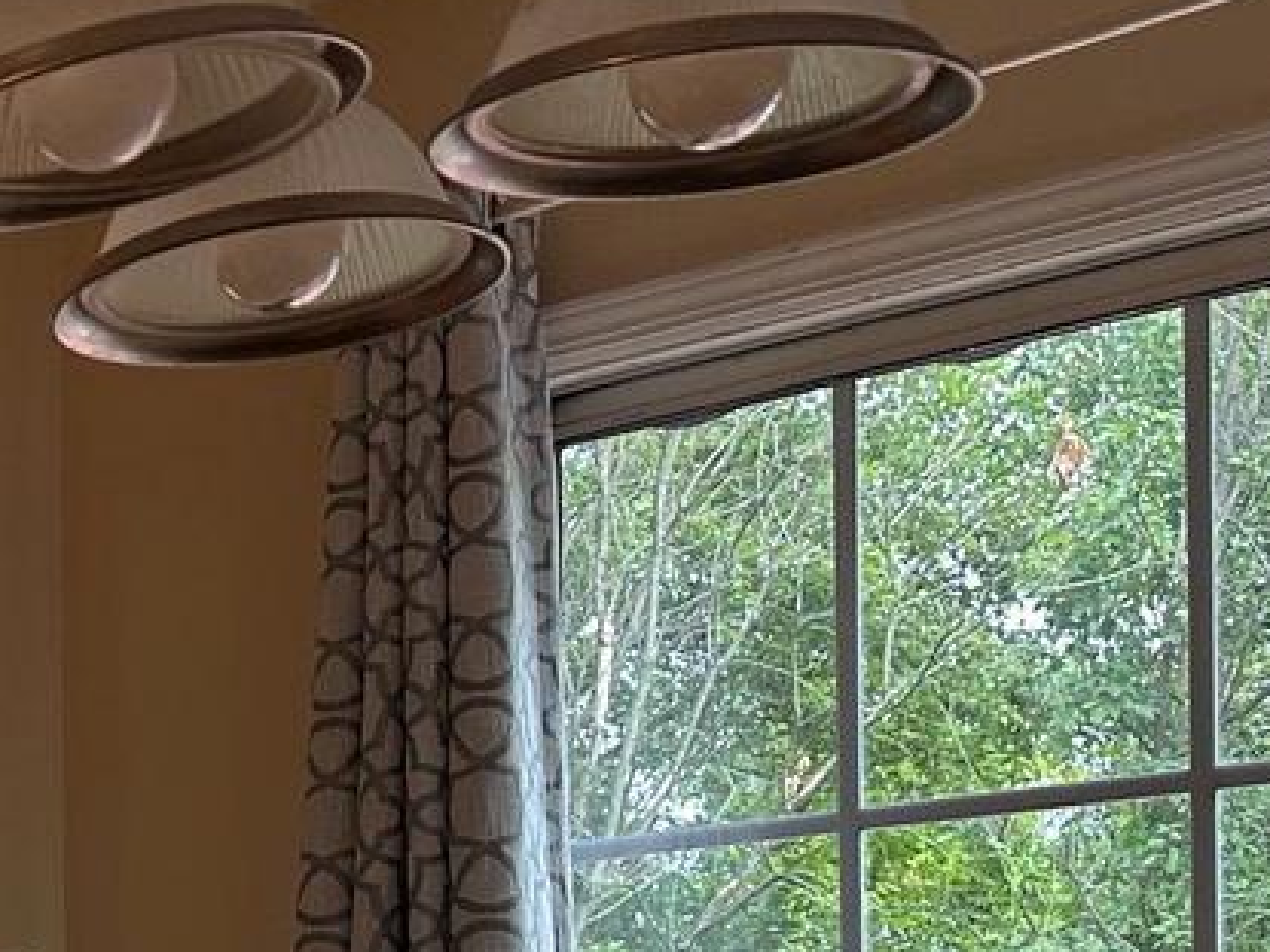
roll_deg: +0.8
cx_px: -492
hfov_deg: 20.9
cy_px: 1214
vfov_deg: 16.8
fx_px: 3045
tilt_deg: +0.7
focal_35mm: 83
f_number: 1.78
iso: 200
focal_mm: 6.86
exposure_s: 1/60
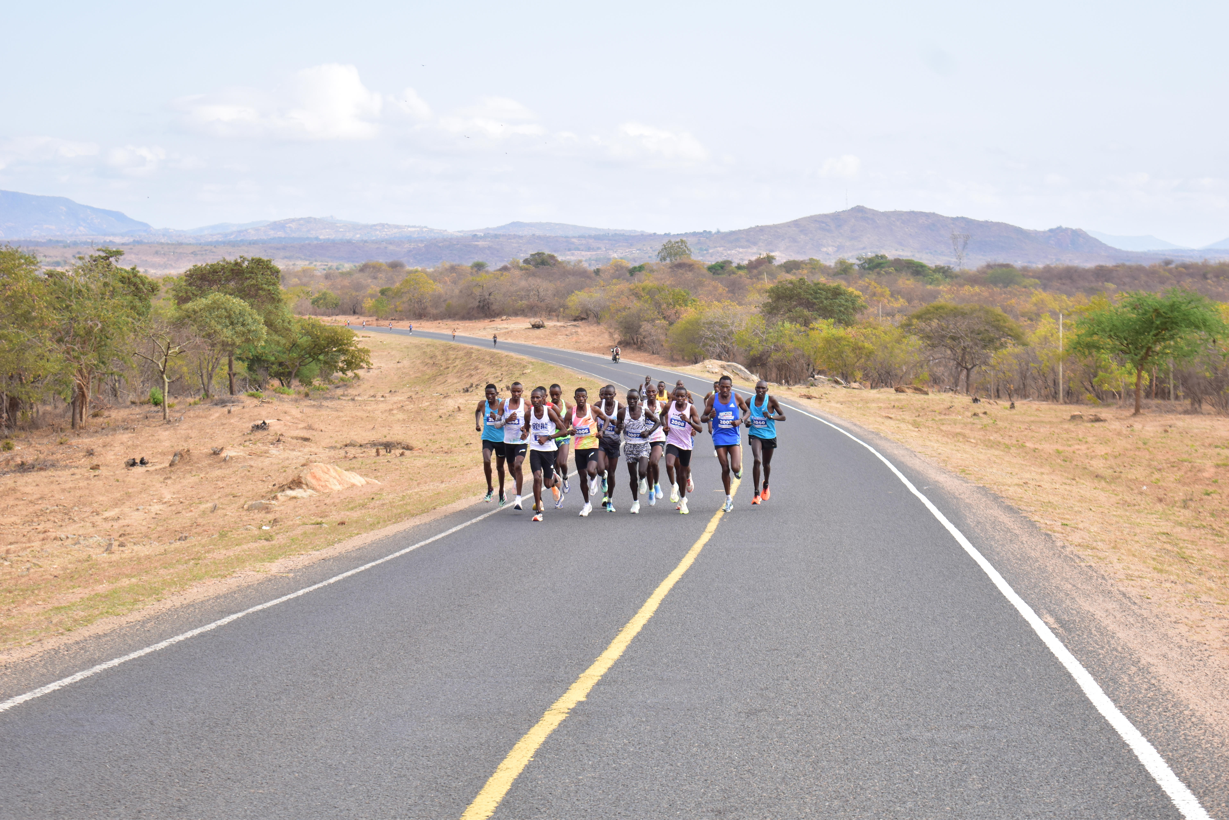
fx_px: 2816
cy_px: 410
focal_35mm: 82
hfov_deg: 24.6
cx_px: 614
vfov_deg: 16.6
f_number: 5.6
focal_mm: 55
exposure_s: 1/400
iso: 250
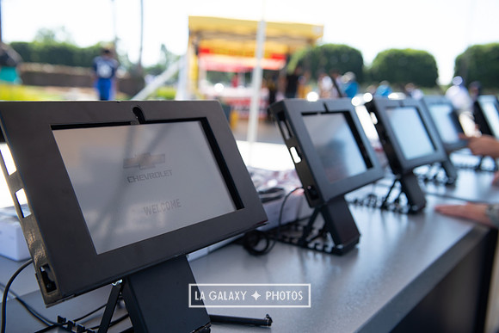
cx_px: 250
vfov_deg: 33.4
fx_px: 555
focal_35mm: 40
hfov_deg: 48.4
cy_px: 166
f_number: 4
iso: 250
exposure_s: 1/1000
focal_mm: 40
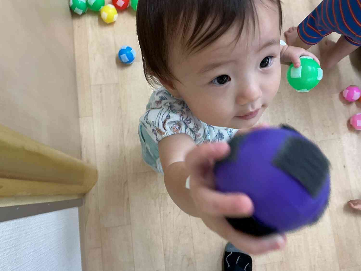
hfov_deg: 61.7
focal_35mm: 29
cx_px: 180
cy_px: 136
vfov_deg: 48.2
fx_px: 302
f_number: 1.8
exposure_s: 1/60
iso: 64
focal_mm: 3
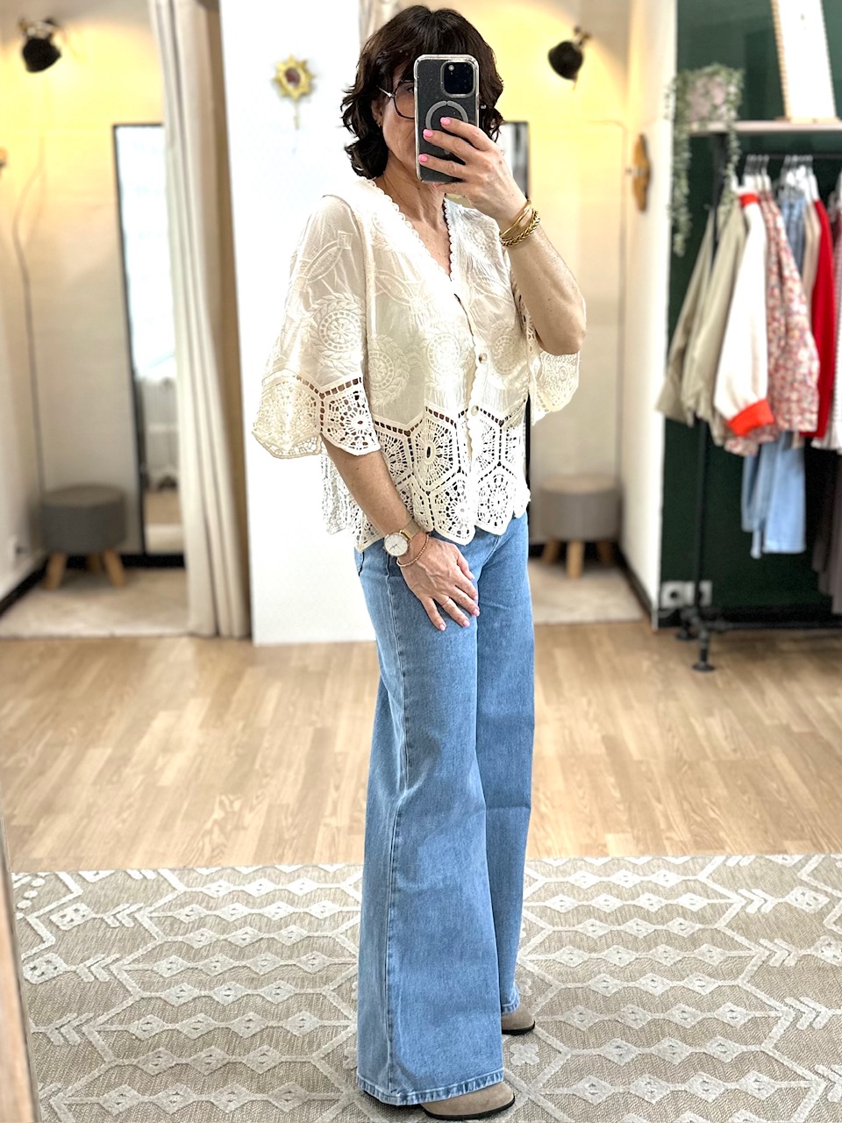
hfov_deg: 56.8
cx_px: 421
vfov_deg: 71.6
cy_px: 562
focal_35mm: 24
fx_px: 778
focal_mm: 6.86
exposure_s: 1/104
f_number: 1.78
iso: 250
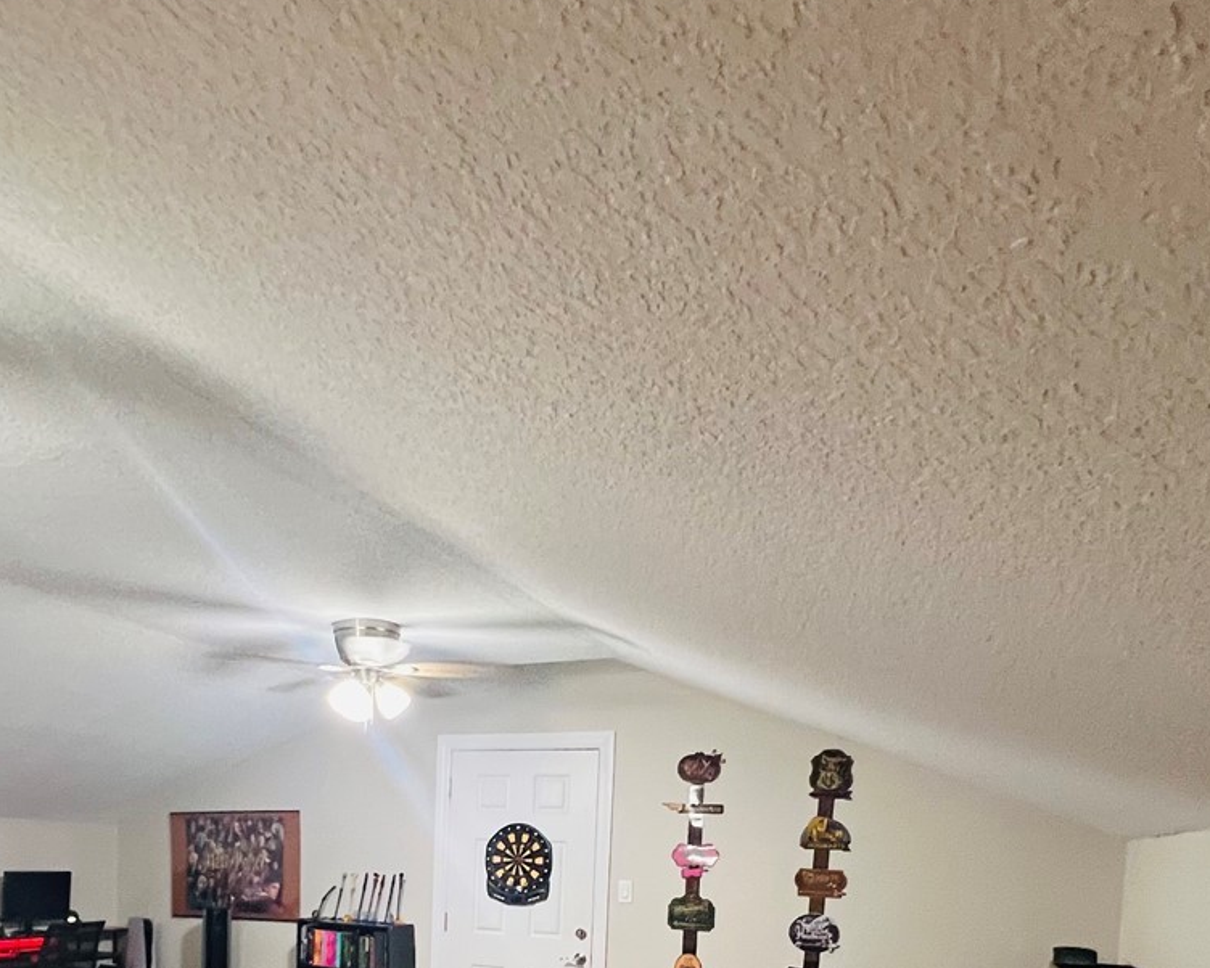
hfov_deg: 63.7
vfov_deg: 46.6
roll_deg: -1.2
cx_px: 510
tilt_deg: -4.5
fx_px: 967
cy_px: 915
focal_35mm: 27
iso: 400
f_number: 1.8
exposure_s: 1/60
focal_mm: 1.57
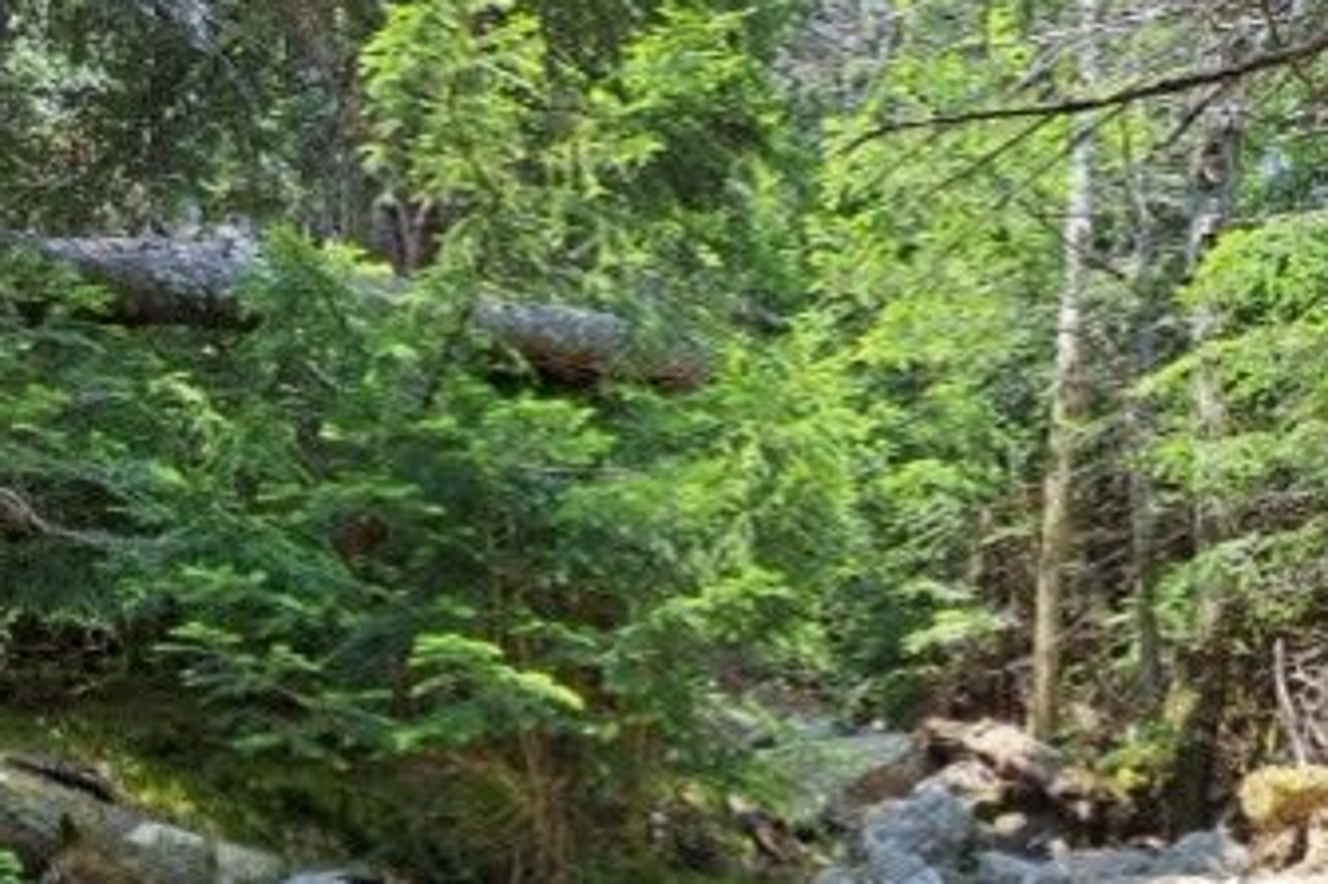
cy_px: 1116
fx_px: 1585
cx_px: 773
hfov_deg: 45.3
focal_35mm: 43
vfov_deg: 26.8
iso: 50
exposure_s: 1/275
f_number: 1.8
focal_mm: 5.23
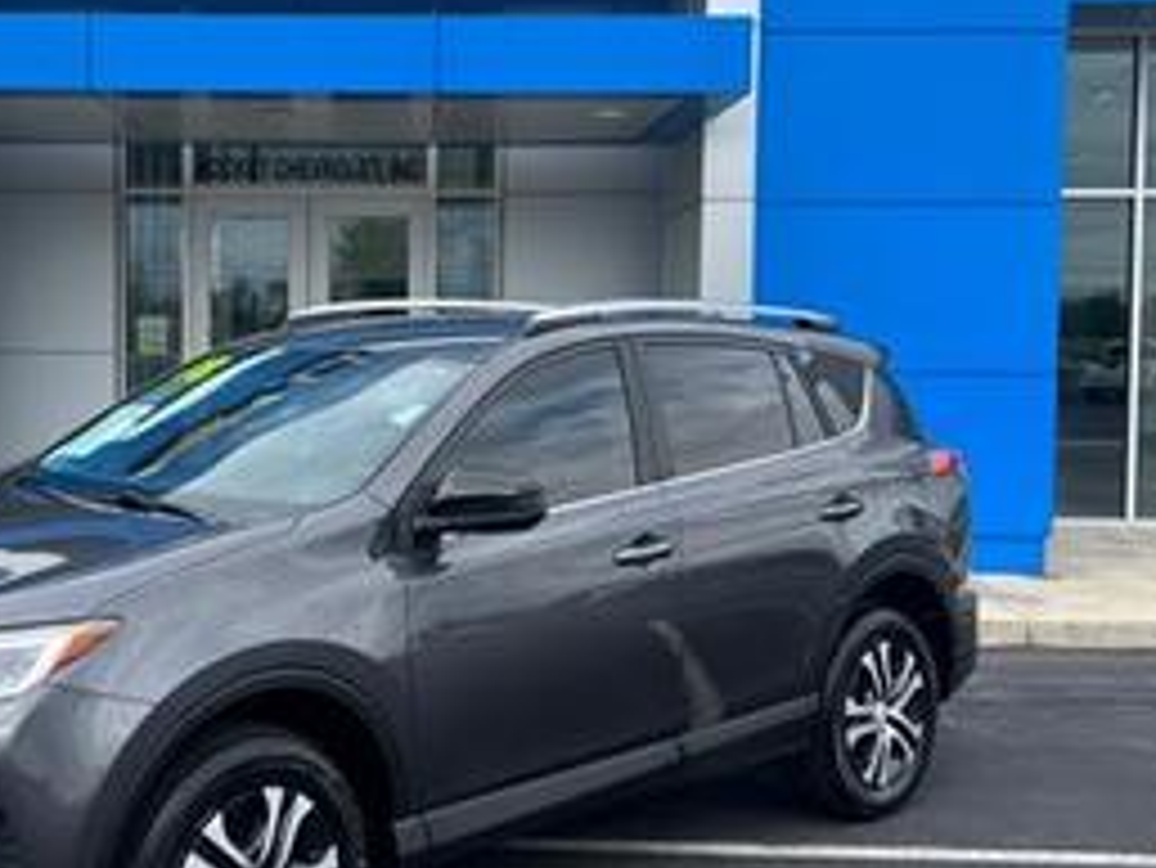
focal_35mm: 51
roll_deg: -0.6
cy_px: 391
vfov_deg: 28.6
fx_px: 1704
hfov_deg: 36.9
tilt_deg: -2.7
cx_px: 342
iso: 50
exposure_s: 1/1089
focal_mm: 5.7
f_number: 1.5
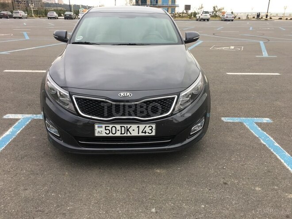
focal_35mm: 29
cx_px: 146
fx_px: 245
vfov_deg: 48.2
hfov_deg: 61.7
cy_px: 110
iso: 32
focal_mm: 4.15
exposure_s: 1/100
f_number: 2.2
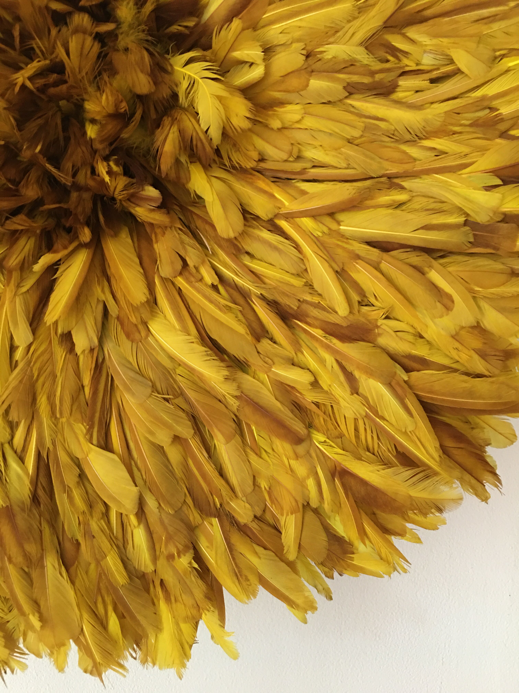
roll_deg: -2.3
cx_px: 260
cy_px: 346
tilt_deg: +1.3
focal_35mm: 29
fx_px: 580
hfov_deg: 48.2
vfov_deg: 61.7
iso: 80
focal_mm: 4.15
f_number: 2.2
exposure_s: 1/10
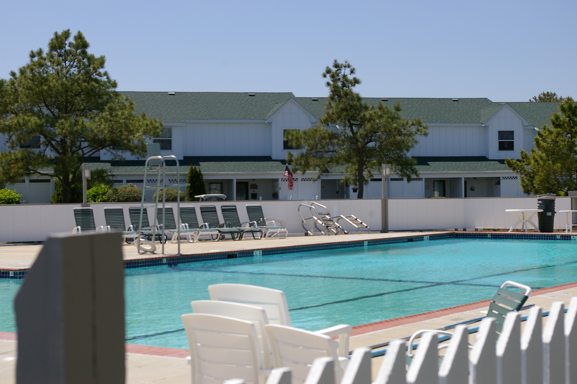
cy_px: 192
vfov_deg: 21.0
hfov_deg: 31.2
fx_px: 1033
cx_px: 288
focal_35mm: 64
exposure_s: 1/500
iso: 200
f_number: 9.5
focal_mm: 43
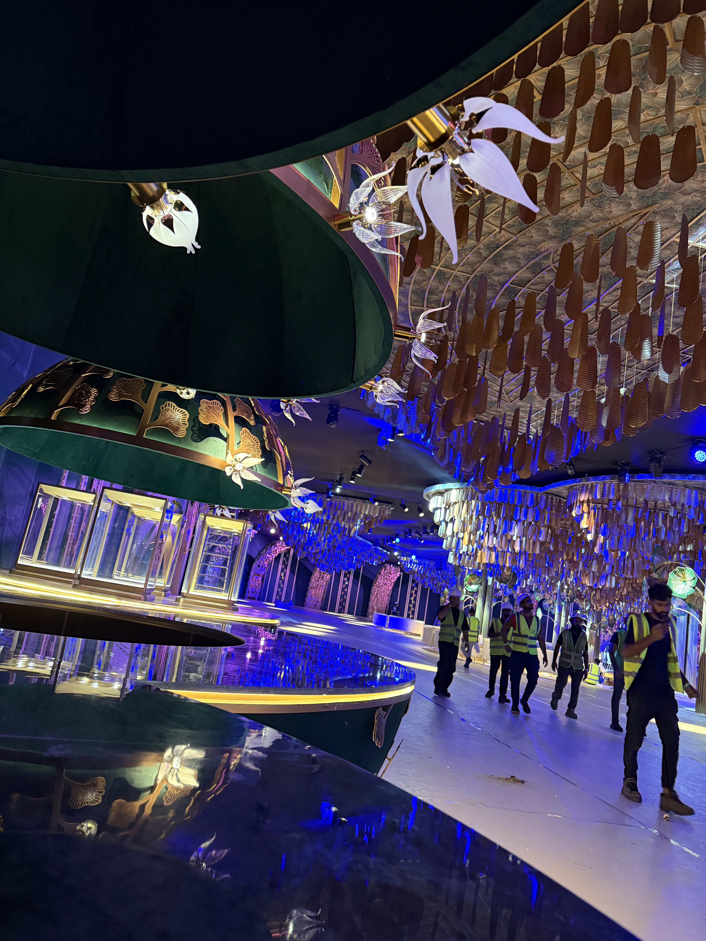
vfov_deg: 71.6
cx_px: 353
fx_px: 653
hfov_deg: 56.8
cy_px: 470
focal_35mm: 24
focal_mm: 6.76
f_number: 1.78
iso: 800
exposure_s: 1/60
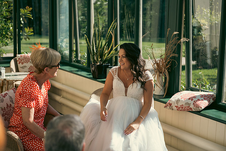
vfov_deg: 21.9
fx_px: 389
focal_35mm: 62
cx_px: 113
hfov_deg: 32.4
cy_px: 76
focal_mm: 62
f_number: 3.5
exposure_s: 1/800
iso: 160
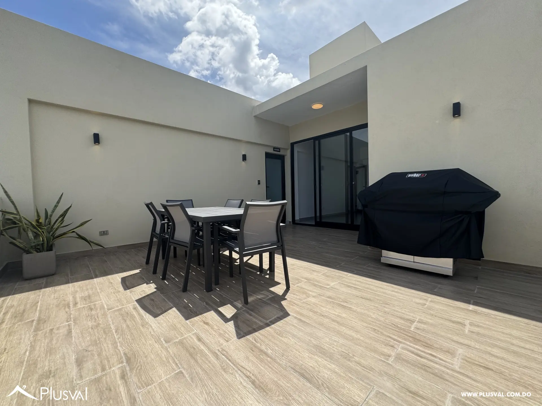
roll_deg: +1.7
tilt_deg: -2.3
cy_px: 203
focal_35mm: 14
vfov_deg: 85.7
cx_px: 271
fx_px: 219
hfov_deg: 102.1
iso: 50
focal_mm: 2.22
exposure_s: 1/1346
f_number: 2.2
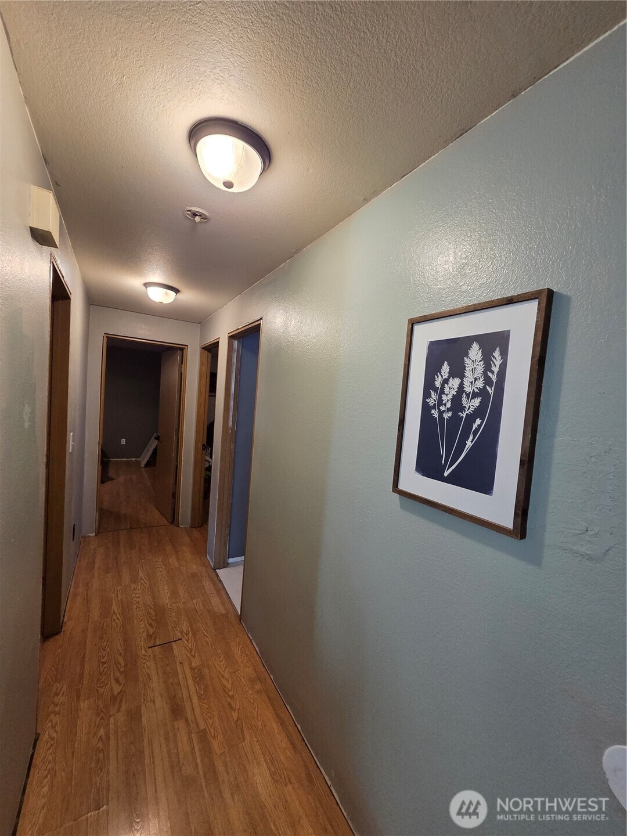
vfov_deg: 106.2
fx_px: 314
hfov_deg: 89.9
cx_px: 314
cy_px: 418
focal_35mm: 13
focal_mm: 2.2
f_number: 2.2
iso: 400
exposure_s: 1/60
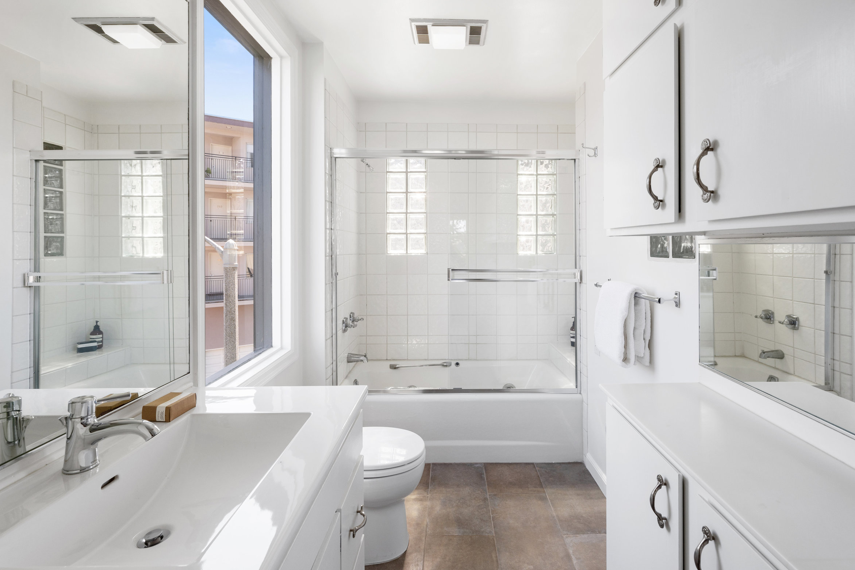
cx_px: 456
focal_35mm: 17
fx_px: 393
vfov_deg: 71.9
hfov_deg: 94.7
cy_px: 295
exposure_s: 1/60
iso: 200
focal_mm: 15.5
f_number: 9
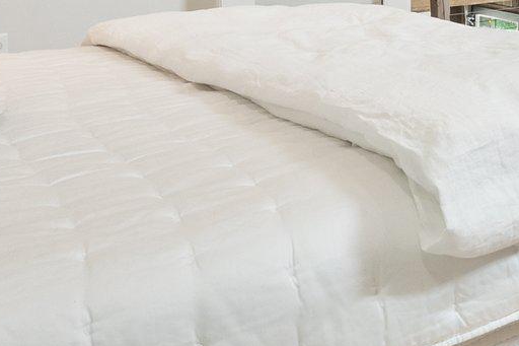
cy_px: -87
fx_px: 865
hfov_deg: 27.6
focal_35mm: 60
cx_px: 682
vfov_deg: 20.8
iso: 800
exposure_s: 1/4
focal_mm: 10
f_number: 8
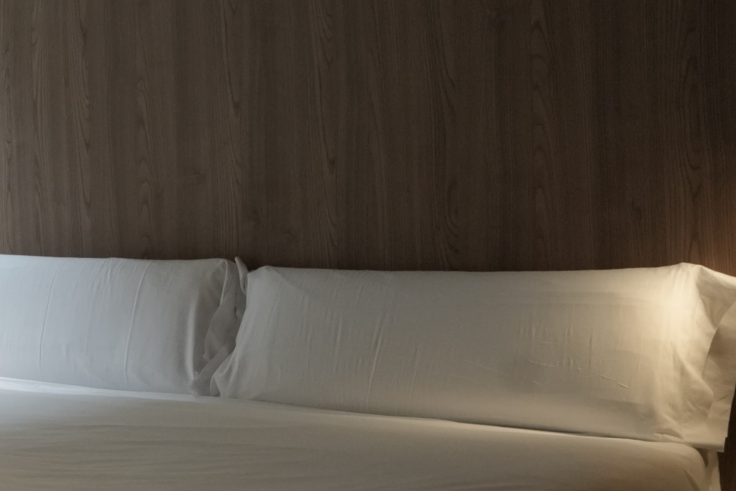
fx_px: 1267
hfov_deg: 27.3
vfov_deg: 21.9
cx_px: -209
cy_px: 220
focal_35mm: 62
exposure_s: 1/60
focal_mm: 14
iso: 1000
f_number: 8
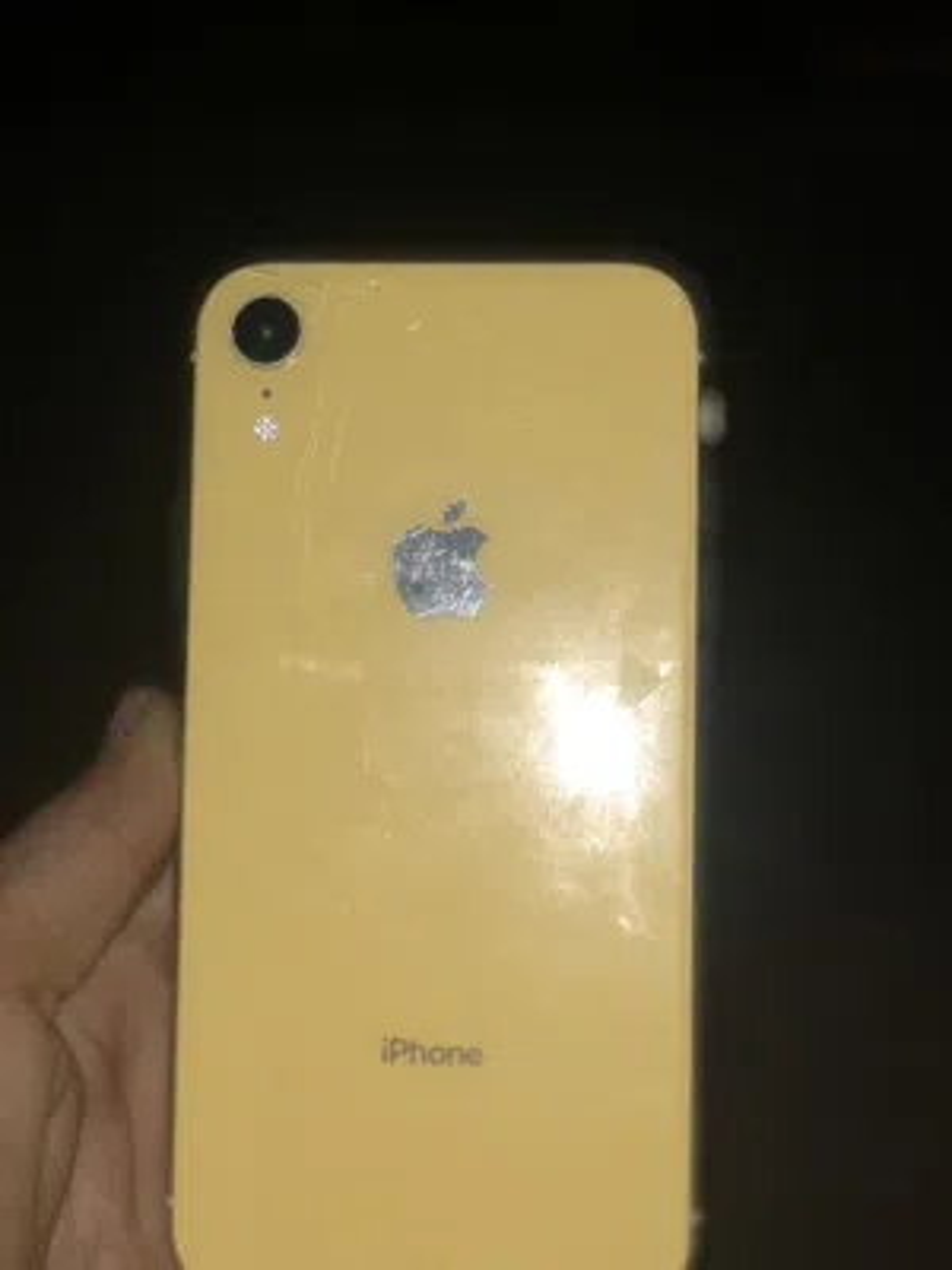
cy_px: 635
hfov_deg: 28.0
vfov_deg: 36.8
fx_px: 1907
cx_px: 476
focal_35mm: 52
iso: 16
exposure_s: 1/63
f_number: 2.4
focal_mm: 6
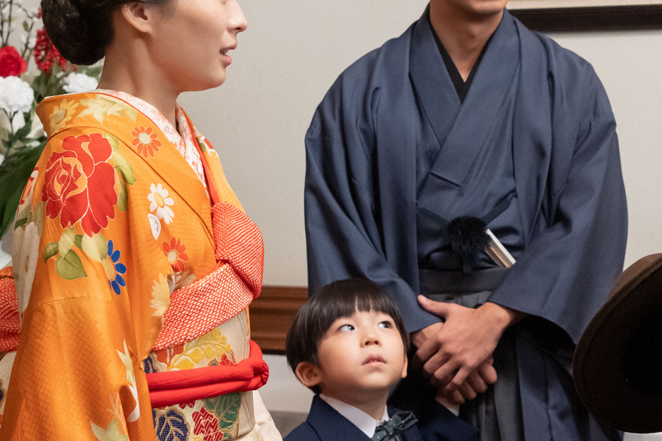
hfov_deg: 25.5
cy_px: 120
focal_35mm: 78
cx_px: 544
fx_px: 1434
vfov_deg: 17.4
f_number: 5
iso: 6400
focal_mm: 38
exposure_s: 1/100
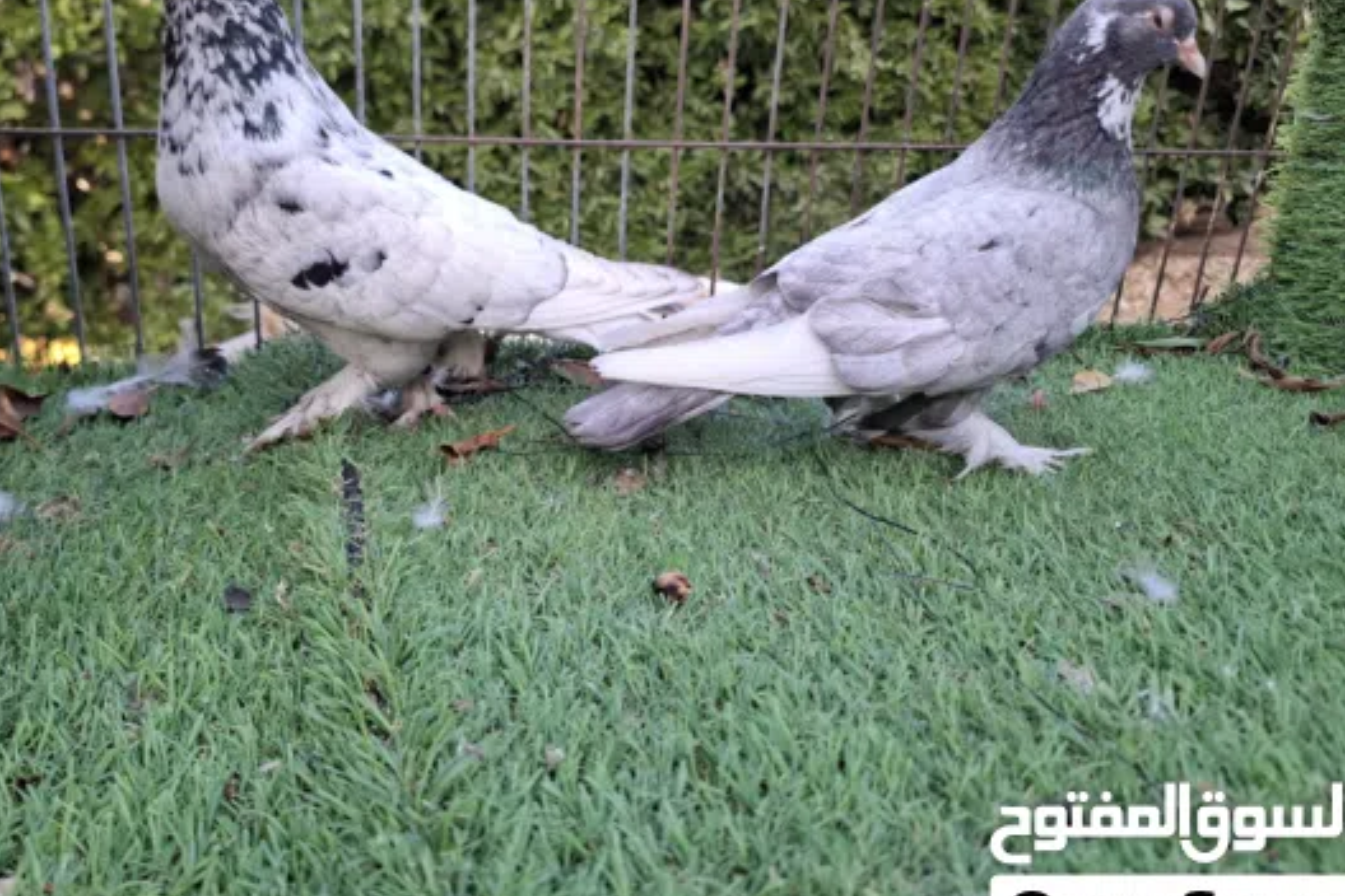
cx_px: 606
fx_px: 1083
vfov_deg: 44.9
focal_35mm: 29
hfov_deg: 63.5
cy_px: 415
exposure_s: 1/100
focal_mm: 5.54
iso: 50
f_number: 1.8
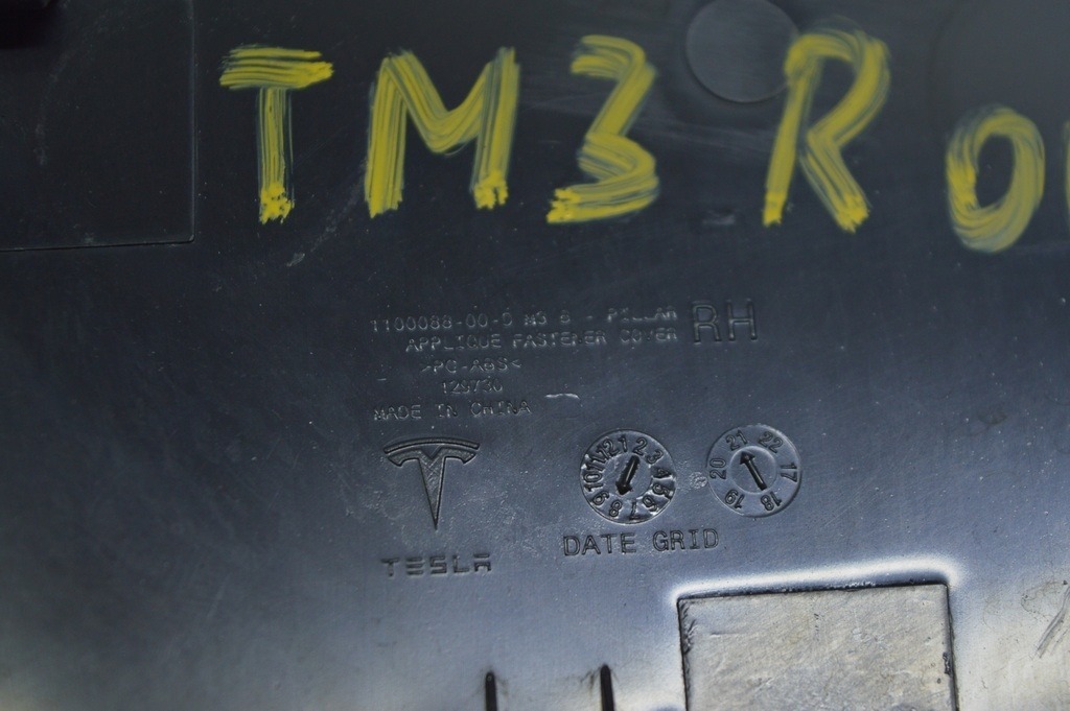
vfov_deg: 16.5
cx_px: 535
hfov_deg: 24.6
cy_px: 356
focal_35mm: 82
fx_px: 2450
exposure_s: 1/60
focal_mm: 55
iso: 400
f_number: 5.6
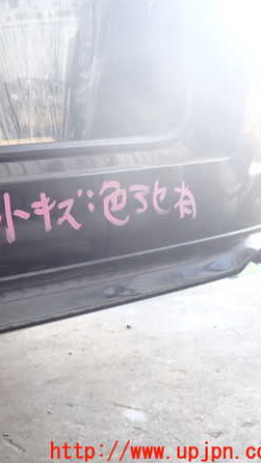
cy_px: 232
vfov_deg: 46.4
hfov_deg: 25.2
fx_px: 541
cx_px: -27
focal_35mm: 44
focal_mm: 5.4
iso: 200
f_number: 2.3
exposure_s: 1/60
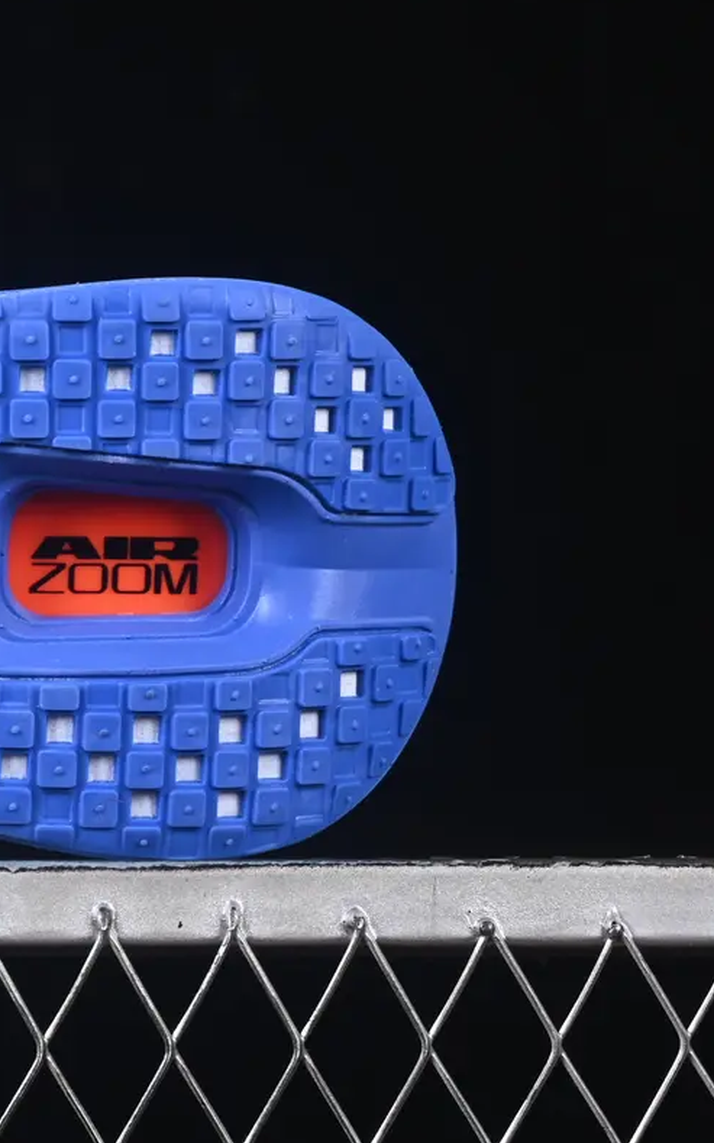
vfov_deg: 13.5
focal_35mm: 155
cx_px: -343
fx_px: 4827
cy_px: 382
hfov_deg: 8.3
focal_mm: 50
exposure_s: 1/80
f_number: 7.1
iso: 160
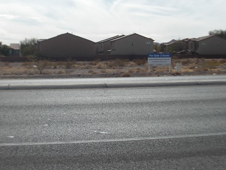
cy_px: 63
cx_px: 98
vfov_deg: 21.9
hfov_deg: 28.9
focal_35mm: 67
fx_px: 438
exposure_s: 1/400
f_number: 7.9
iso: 50
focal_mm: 6.3
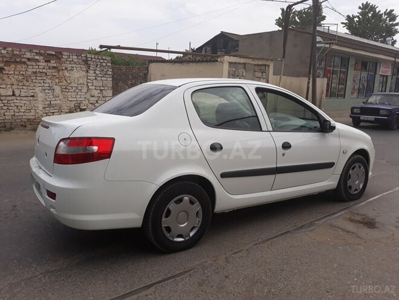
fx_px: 311
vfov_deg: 51.4
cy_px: 150
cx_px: 200
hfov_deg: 65.3
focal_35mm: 27
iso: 40
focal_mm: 3.71
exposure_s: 1/1848
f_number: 1.7
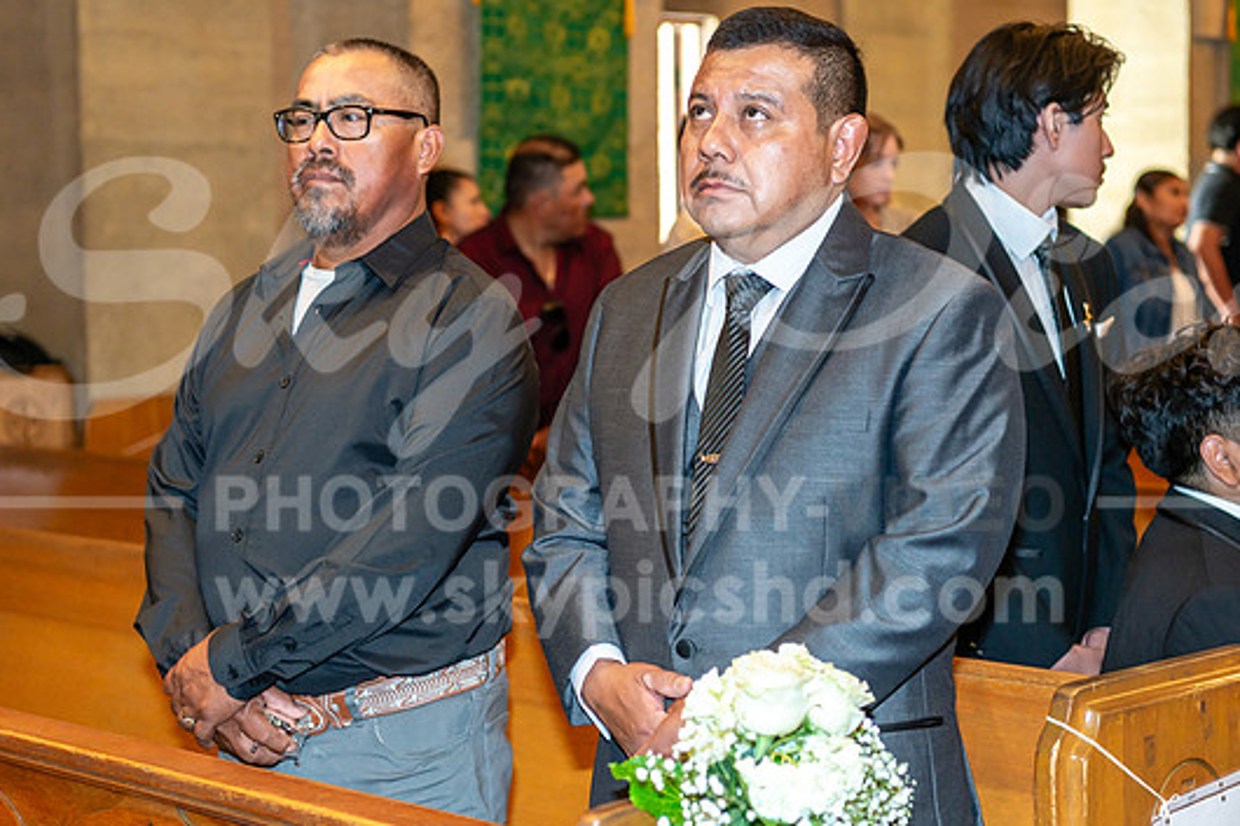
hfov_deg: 27.7
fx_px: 2514
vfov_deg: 18.7
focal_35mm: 73
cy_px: 381
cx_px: 687
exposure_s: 1/125
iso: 800
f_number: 3.5
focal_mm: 60
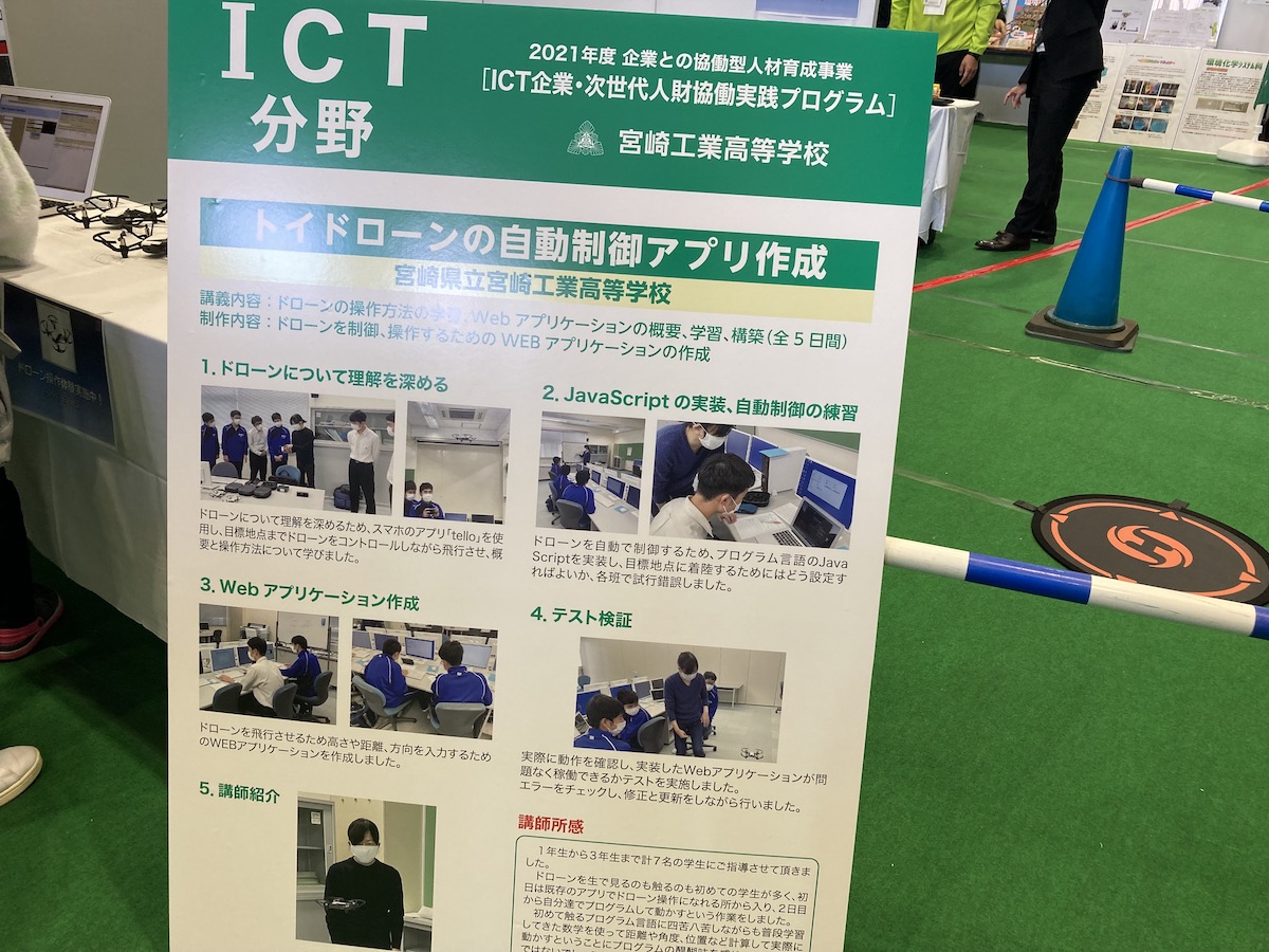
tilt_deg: -26.6
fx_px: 1026
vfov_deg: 49.7
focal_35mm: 28
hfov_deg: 63.4
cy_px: 476
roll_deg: -3.3
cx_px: 634
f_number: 1.8
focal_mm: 3.99
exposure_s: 1/60
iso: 50
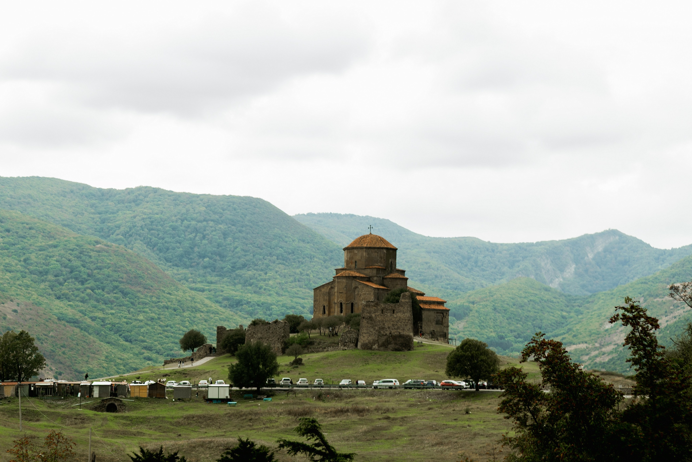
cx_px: 346
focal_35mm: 112
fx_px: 2153
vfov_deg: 12.2
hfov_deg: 18.3
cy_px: 231
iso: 100
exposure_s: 1/160
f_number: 3.5
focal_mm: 75
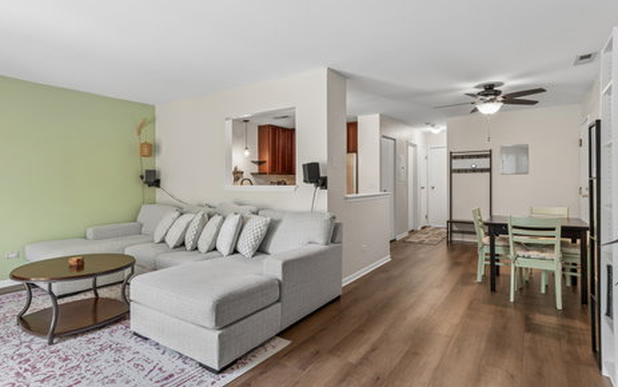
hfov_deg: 87.9
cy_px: 187
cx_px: 299
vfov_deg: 62.3
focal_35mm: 19
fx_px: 320
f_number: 8
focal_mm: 12
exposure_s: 1/6
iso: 250
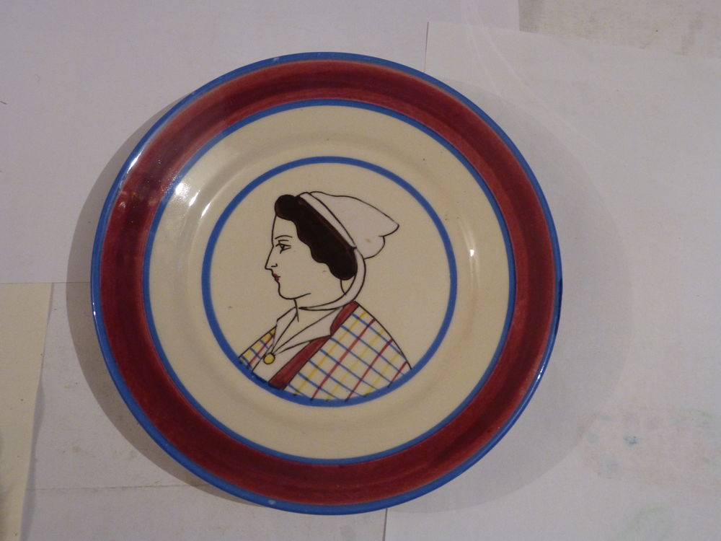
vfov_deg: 39.7
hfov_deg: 51.4
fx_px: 750
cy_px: 270
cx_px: 360
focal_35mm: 36
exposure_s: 1/15
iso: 400
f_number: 3.1
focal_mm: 6.3
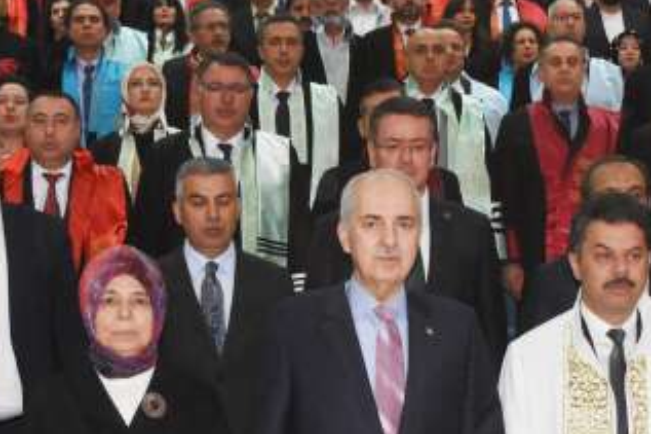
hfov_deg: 21.9
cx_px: 341
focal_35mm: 93
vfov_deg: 14.7
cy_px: 234
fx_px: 1681
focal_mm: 28
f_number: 7.1
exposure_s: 1/60
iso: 4000
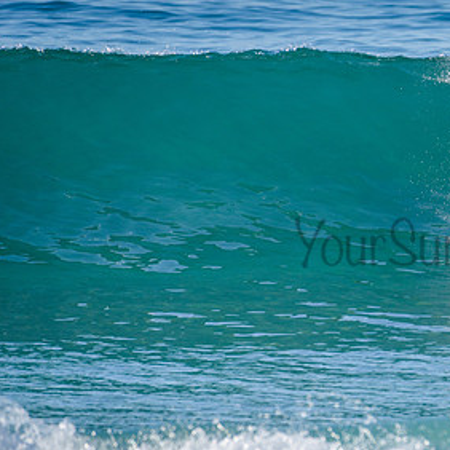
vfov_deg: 1.6
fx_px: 15752
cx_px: 564
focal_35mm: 1071
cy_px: 169
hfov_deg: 1.6
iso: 220
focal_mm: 500
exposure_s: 1/2000
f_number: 5.6
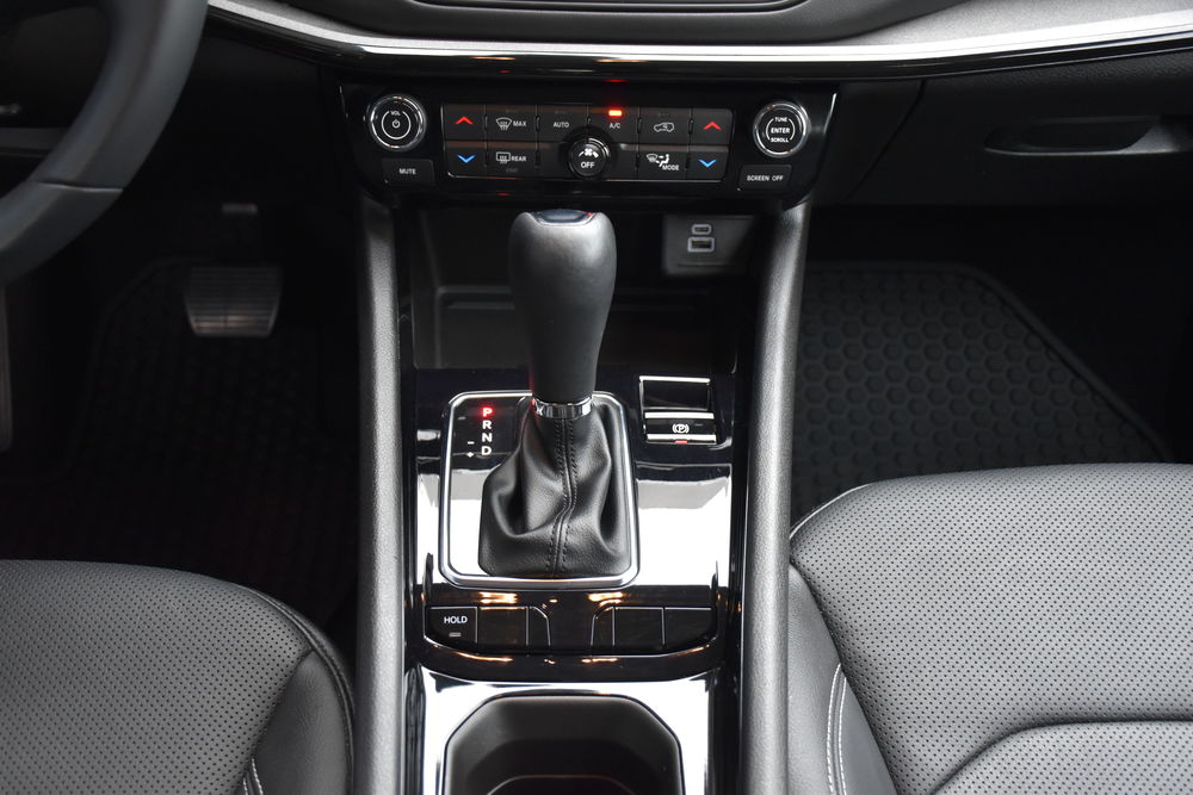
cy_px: 398
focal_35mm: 40
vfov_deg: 33.0
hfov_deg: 47.9
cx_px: 596
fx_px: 1342
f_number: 4
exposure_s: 1/60
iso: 1400
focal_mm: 27
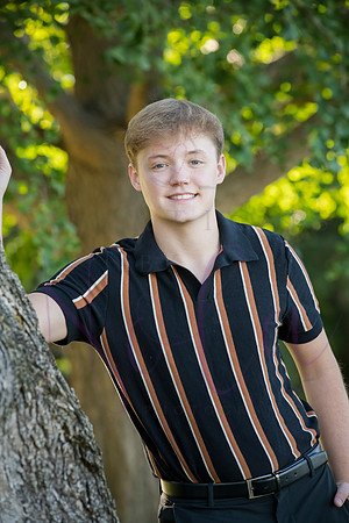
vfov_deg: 13.2
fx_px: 2254
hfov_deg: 8.9
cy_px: 262
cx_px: 174
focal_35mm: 155
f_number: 7.1
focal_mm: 155
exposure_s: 1/320
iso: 800
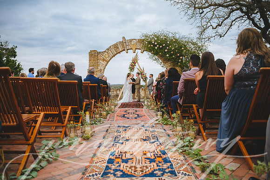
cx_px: 135
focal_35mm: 29
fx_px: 217
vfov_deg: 44.9
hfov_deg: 63.7
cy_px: 90
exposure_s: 1/2000
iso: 800
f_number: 2.8
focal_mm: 29
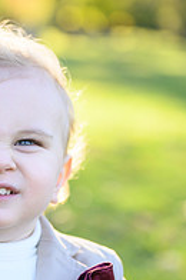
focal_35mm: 115
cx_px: 18
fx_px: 894
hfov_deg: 11.8
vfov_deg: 17.8
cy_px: 183
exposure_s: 1/1000
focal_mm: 50
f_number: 2
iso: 320
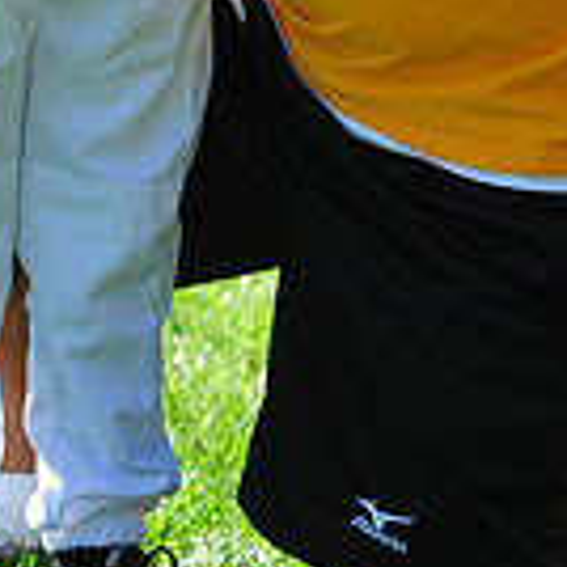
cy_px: -444
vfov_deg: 5.4
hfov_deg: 5.5
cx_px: 313
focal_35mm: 317
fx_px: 5874
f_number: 5
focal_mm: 86
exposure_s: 1/500
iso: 200
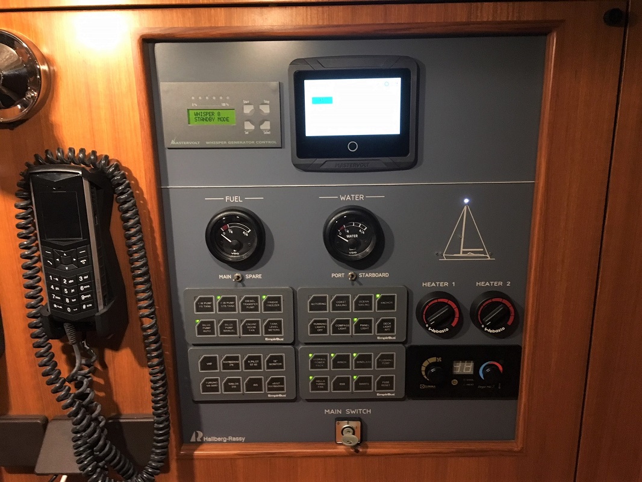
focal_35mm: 29
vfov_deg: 48.2
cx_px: 321
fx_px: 538
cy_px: 241
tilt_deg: -12.2
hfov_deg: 61.6
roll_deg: +0.4
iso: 200
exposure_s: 1/17
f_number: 2.2
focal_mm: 4.15
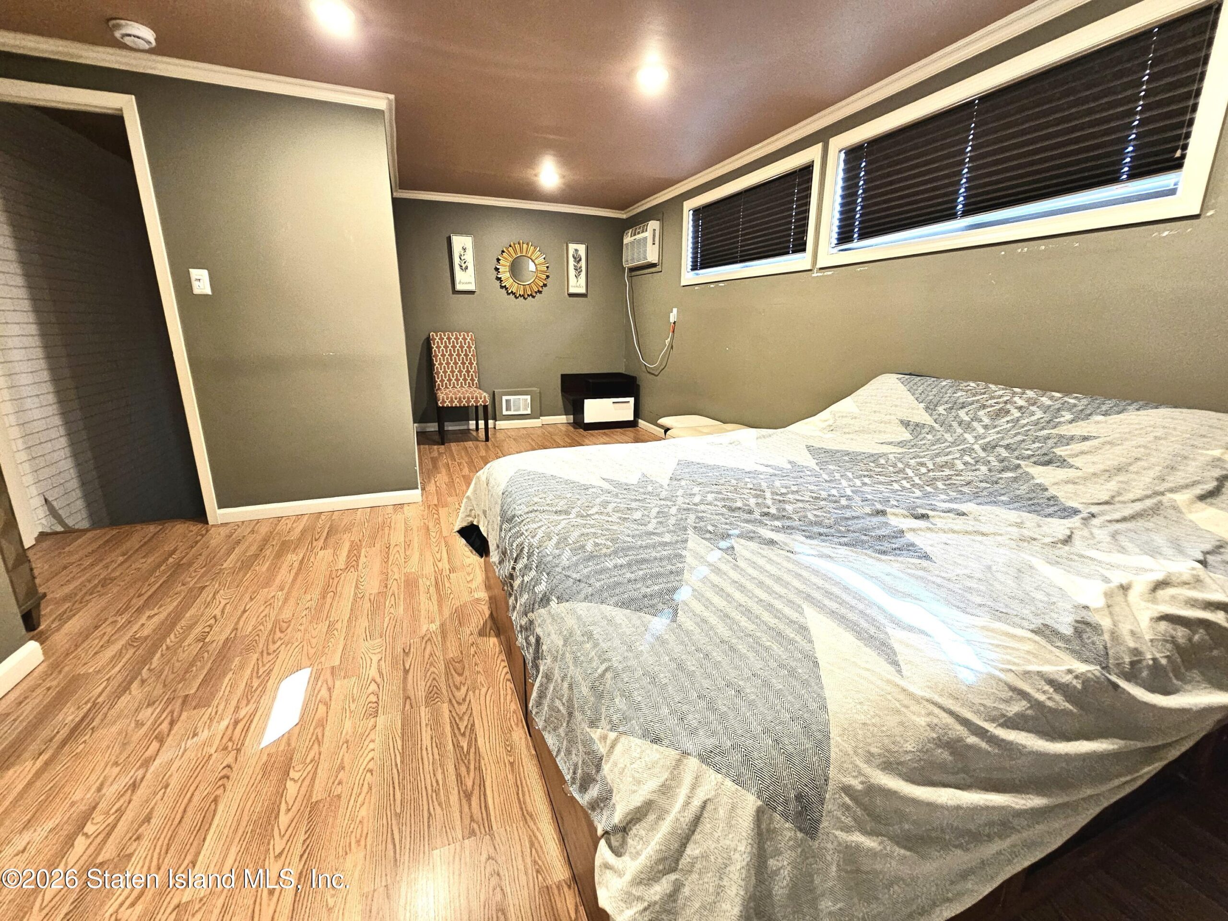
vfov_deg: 89.9
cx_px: 614
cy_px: 460
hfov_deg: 106.2
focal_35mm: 13
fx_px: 461
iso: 320
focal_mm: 2.2
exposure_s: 1/30
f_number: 2.2
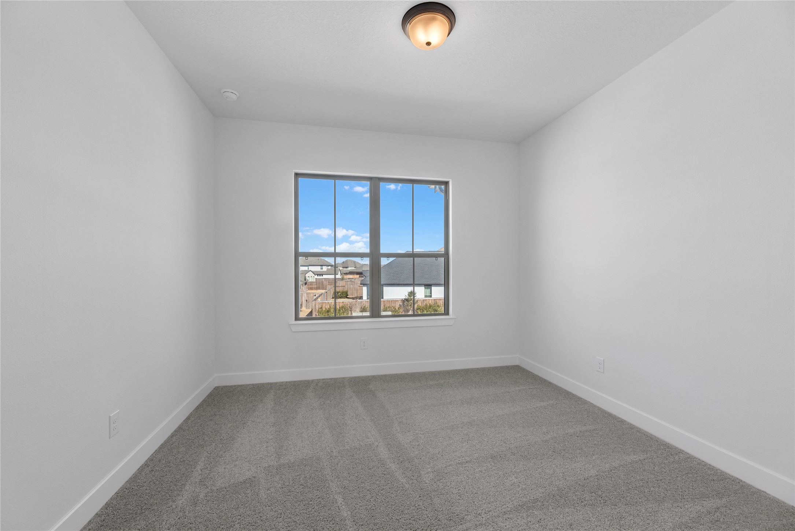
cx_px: 398
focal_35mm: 14
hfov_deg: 104.2
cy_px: 266
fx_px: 309
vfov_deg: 81.2
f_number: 9
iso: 250
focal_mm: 14
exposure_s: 1/15
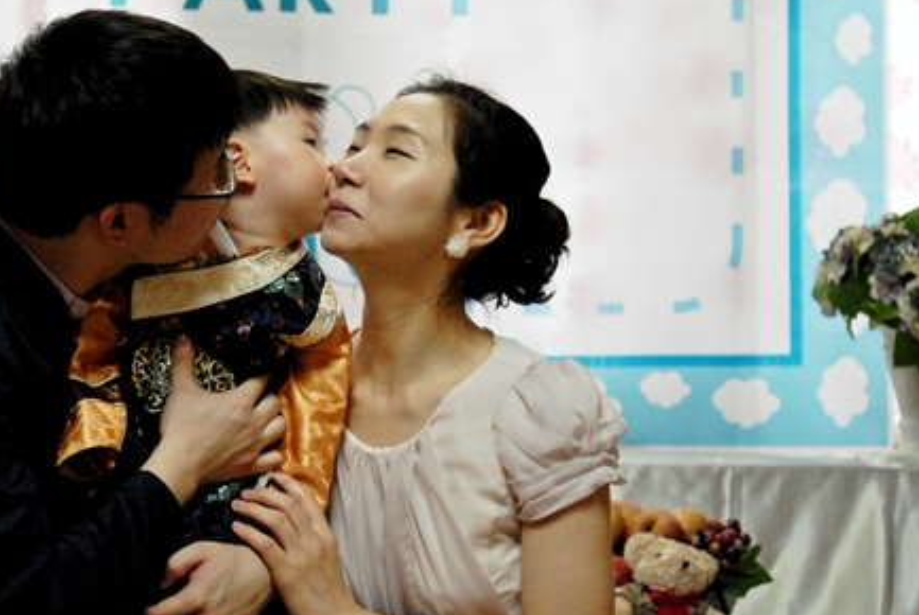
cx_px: 261
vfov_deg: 17.4
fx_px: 2013
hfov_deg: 25.5
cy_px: 351
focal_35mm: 79
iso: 640
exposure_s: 1/320
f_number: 2
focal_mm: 35
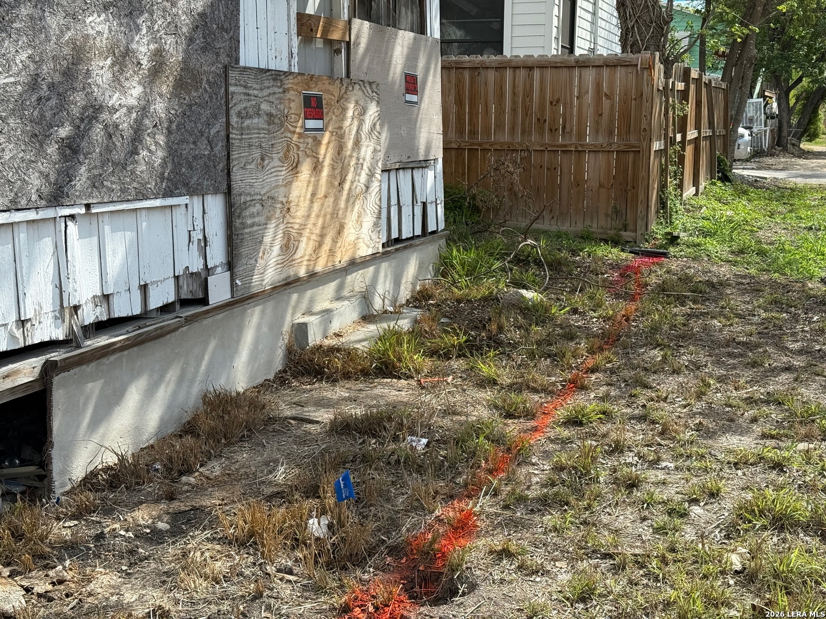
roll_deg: -1.0
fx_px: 1145
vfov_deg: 30.3
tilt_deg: -7.4
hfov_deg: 39.7
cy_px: 310
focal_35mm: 48
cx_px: 413
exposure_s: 1/3891
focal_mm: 6.76
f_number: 1.78
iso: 100
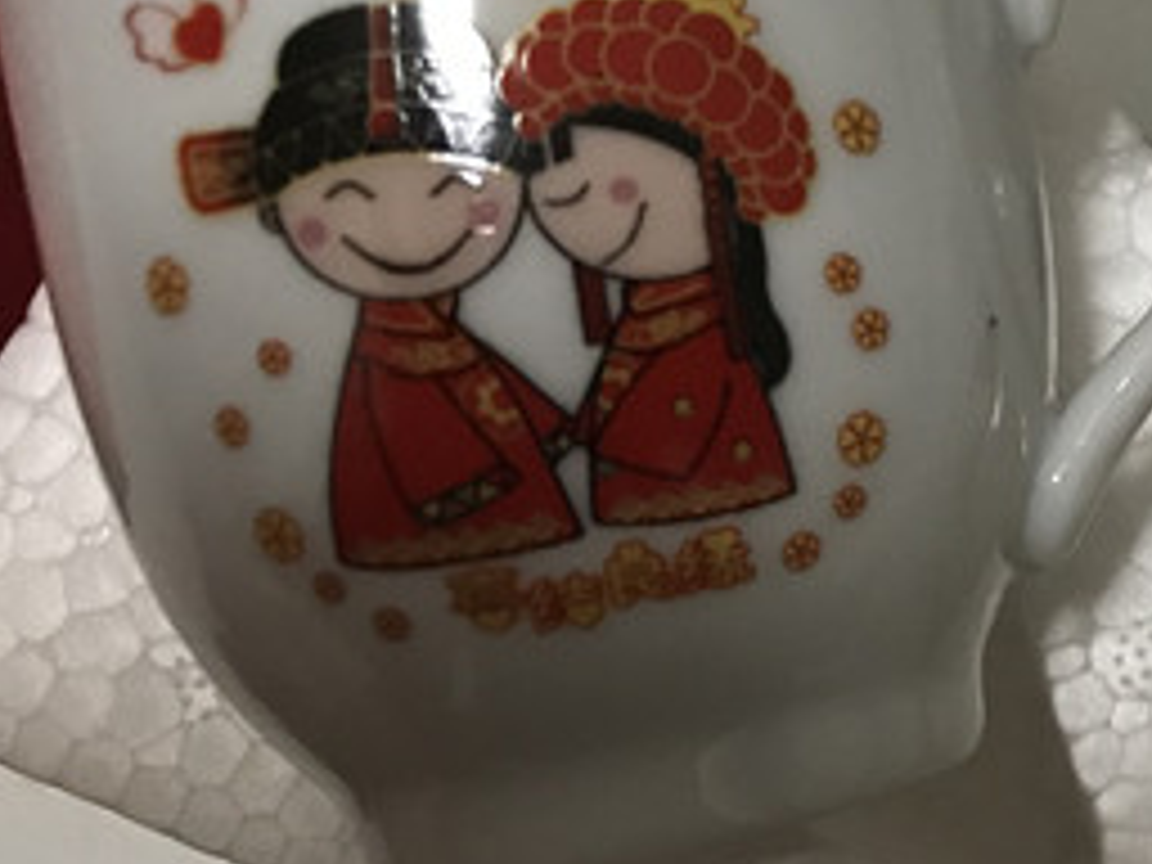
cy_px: 302
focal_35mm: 70
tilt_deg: -75.4
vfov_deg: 20.9
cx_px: 1431
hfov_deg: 24.7
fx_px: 2330
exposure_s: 1/17
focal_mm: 3.99
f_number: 1.8
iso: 100
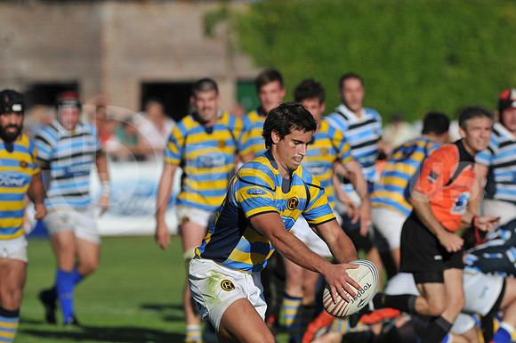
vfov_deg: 3.0
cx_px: 258
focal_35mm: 450
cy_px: 172
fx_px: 6441
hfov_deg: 4.6
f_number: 3.5
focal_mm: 300
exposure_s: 1/4000
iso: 200
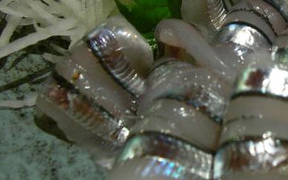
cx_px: 260
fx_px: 581
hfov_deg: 26.9
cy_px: 73
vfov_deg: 17.6
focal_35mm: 74
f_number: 2.9
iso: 100
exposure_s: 1/7.8
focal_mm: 6
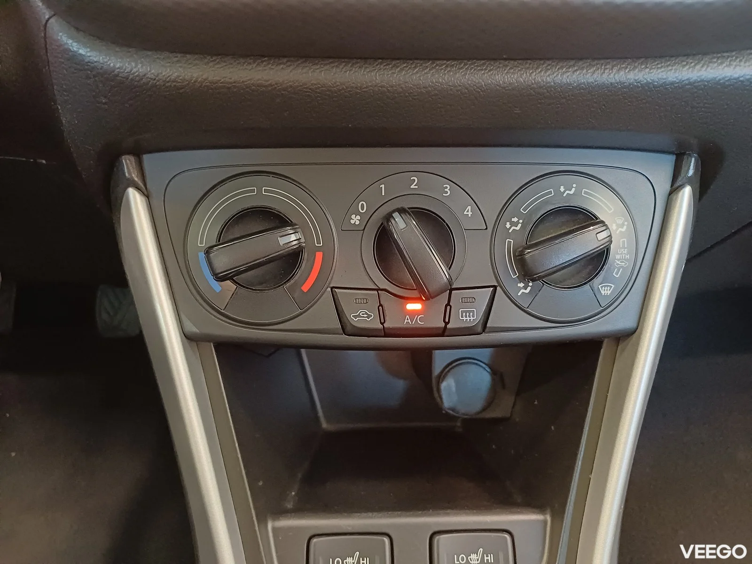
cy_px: 282
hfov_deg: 69.4
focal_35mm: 25
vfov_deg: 54.9
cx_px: 376
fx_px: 543
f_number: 1.8
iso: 1600
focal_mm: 4.65
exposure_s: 1/14.3
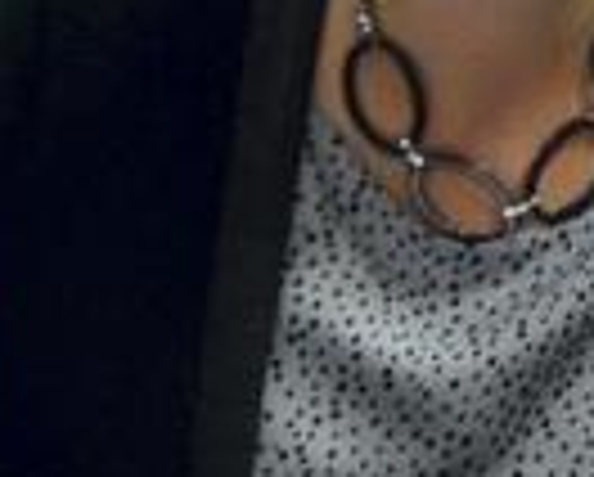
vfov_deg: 2.4
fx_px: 11162
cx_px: 1292
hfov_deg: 3.0
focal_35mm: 634
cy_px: 187
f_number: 4.5
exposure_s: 1/80
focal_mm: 70
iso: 1250
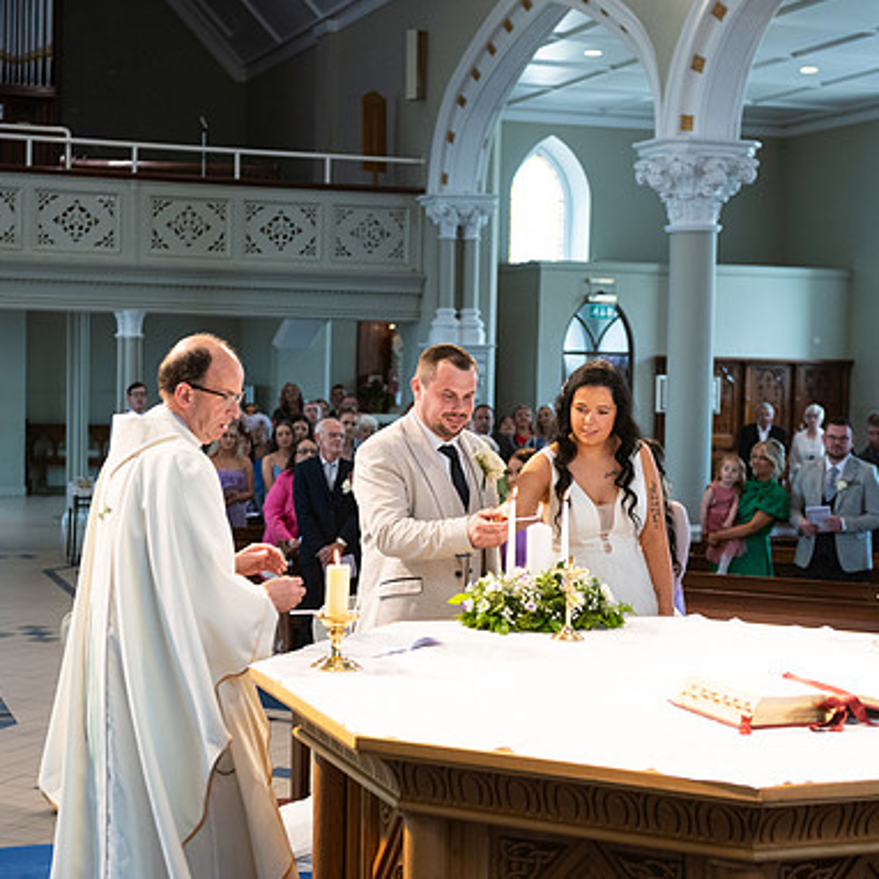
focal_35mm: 62
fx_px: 1781
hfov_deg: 27.7
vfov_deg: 27.7
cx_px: 387
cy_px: 441
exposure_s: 1/160
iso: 800
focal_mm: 48
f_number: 3.5
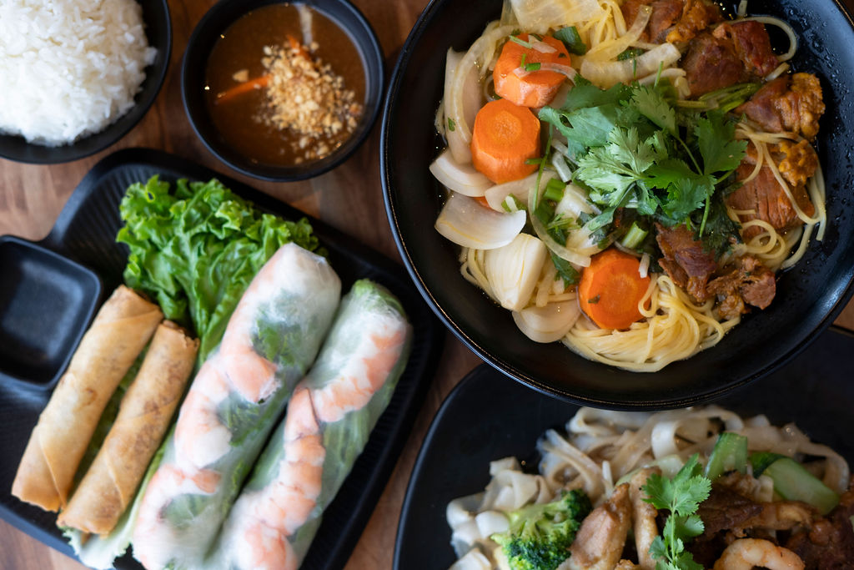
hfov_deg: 39.6
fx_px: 1186
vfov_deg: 27.0
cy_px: 285
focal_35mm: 50
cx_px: 427
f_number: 3.2
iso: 640
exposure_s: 1/100
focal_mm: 50
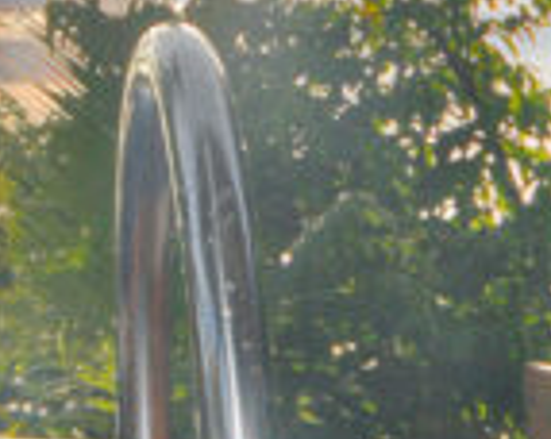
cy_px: 168
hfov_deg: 13.7
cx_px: 231
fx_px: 2296
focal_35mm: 141
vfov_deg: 10.9
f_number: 13
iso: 100
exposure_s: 1/200
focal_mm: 14
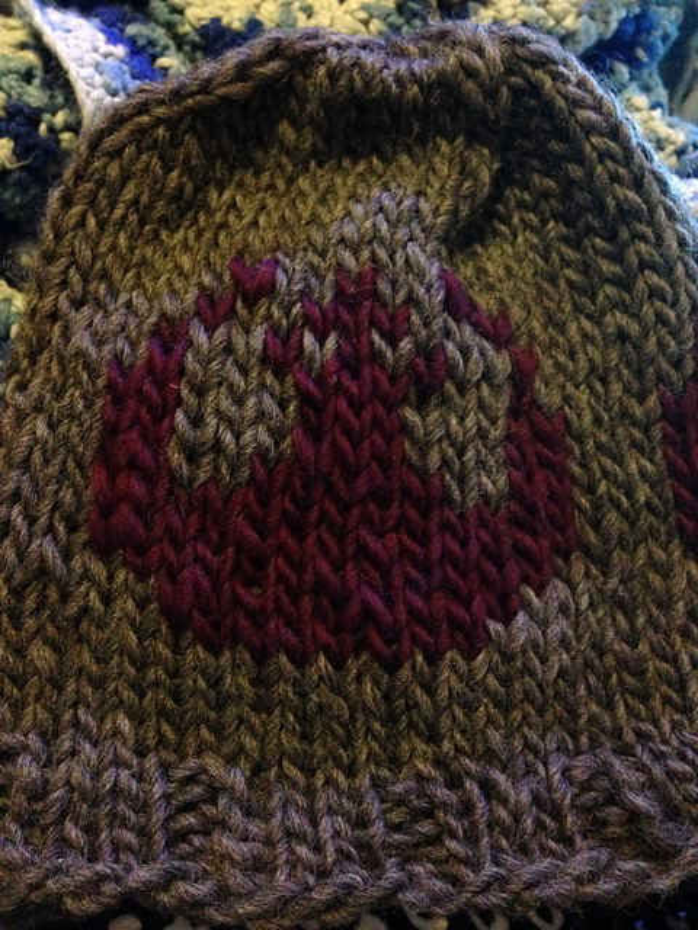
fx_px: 887
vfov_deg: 55.4
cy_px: 465
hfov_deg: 42.9
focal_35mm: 33
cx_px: 349
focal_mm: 4.12
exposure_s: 1/15
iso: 800
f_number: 2.4
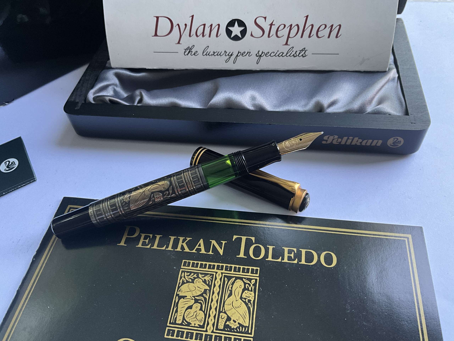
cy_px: 170
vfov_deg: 48.2
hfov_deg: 61.7
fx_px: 380
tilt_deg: -50.8
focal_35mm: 29
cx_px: 227
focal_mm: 3
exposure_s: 1/60
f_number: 1.8
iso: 80
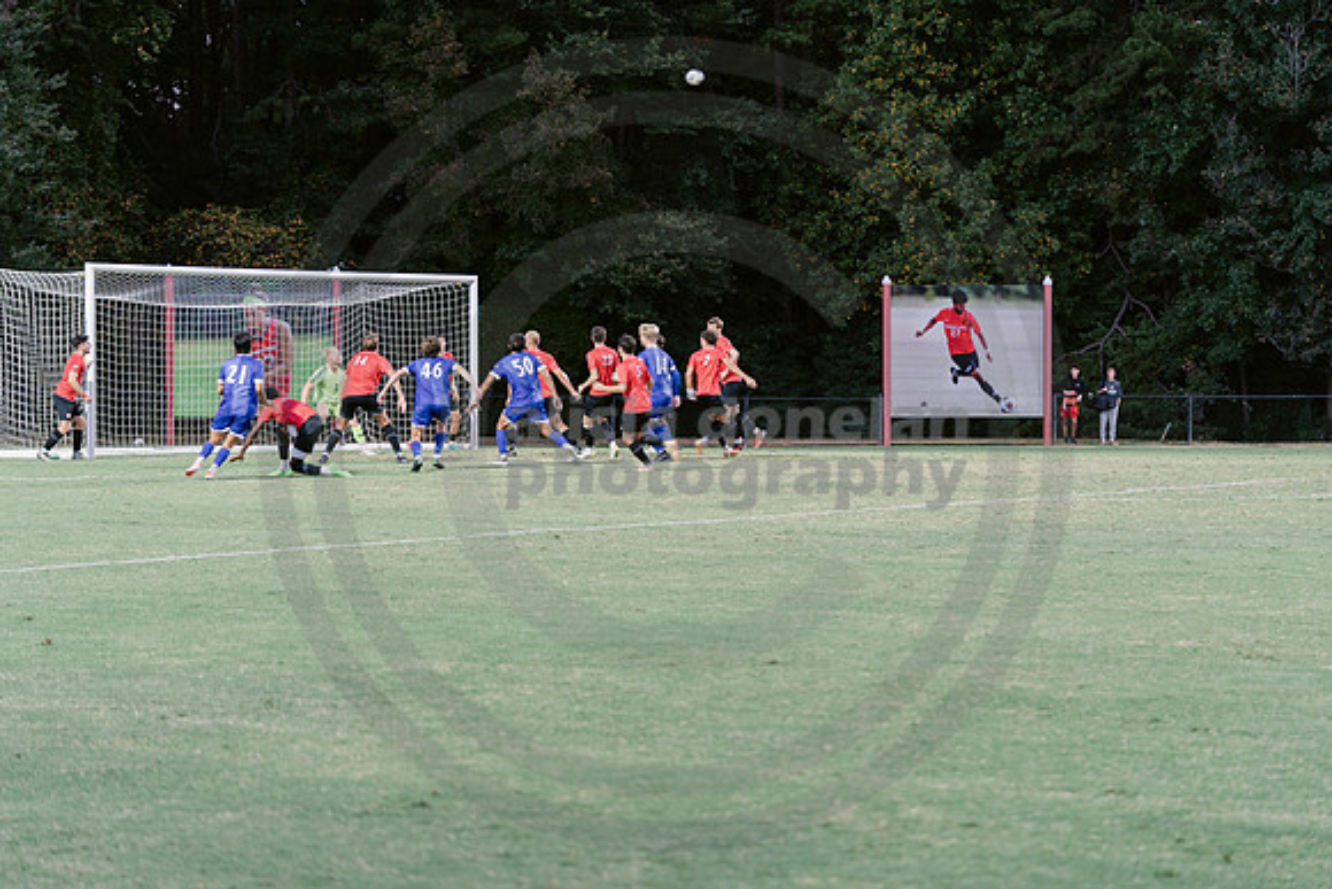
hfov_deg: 22.6
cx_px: 666
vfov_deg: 15.2
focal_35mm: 90
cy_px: 444
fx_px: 3331
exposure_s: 1/80
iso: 640
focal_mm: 90
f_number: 2.8
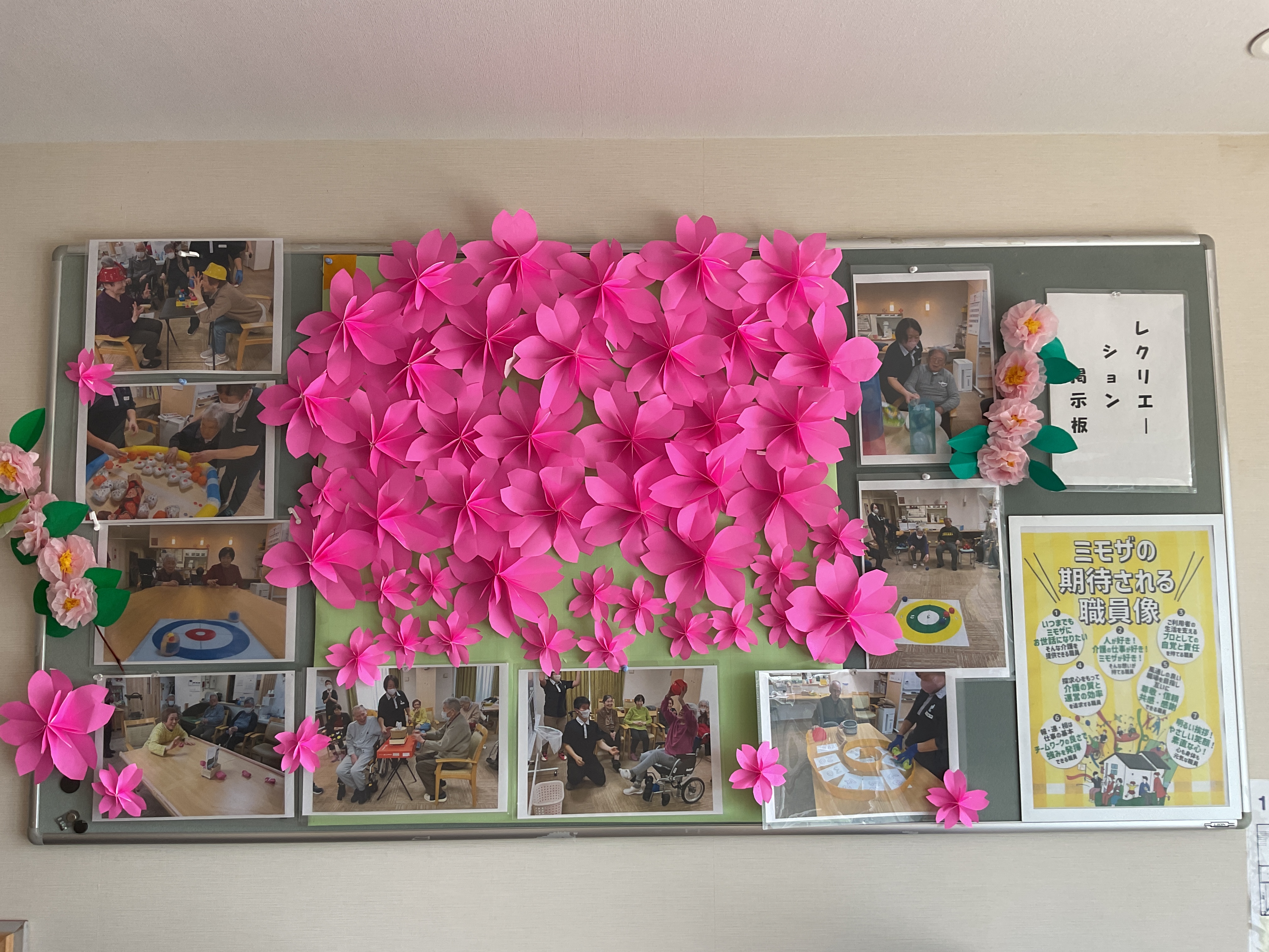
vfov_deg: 48.2
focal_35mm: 29
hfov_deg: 61.7
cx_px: 634
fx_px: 1063
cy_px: 476
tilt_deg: +4.8
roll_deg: +0.9
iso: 32
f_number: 1.8
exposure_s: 1/100
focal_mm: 3
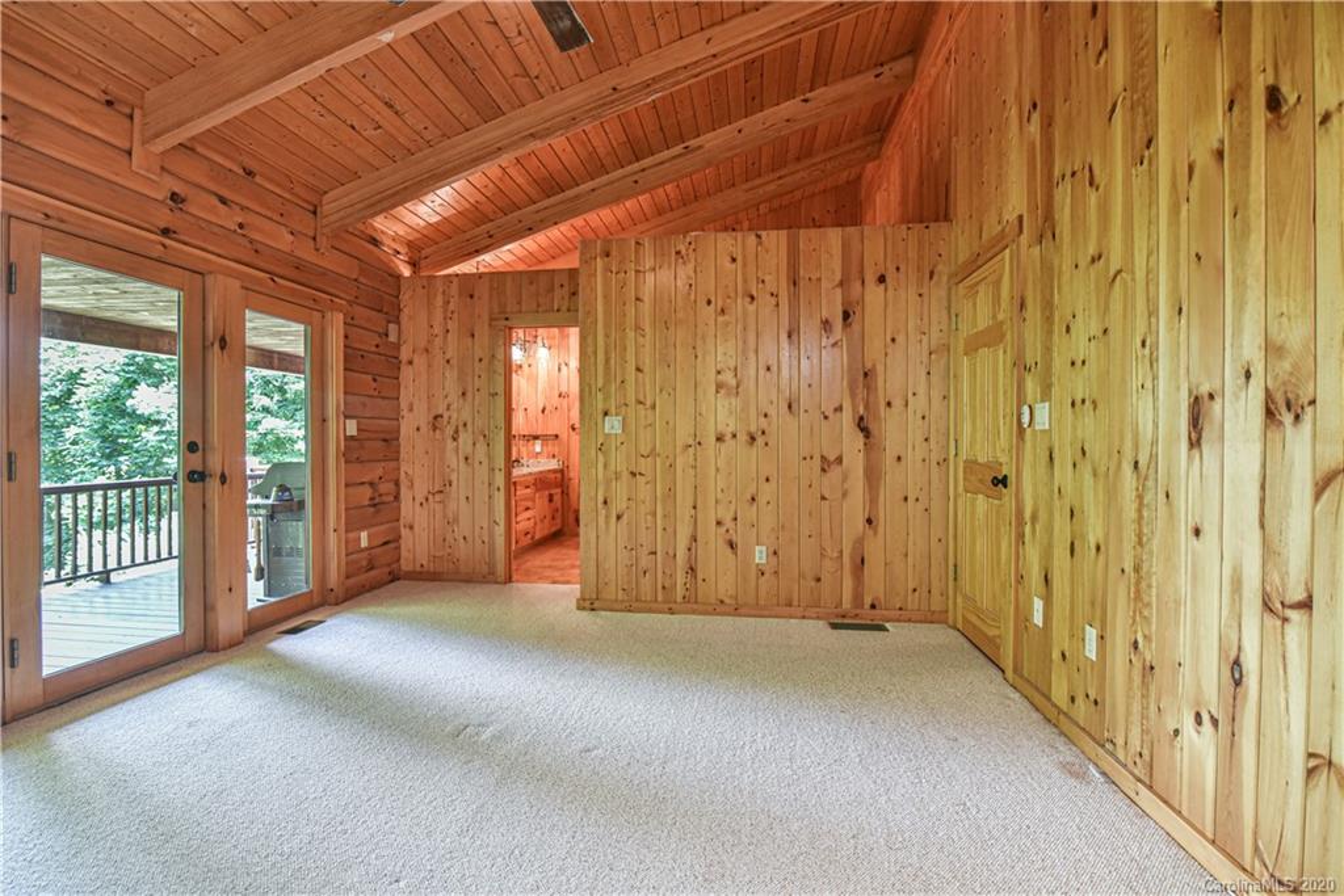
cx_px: 672
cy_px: 448
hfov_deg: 96.7
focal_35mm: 16
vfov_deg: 73.8
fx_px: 597
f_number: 4
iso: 1600
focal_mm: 16
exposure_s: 1/60
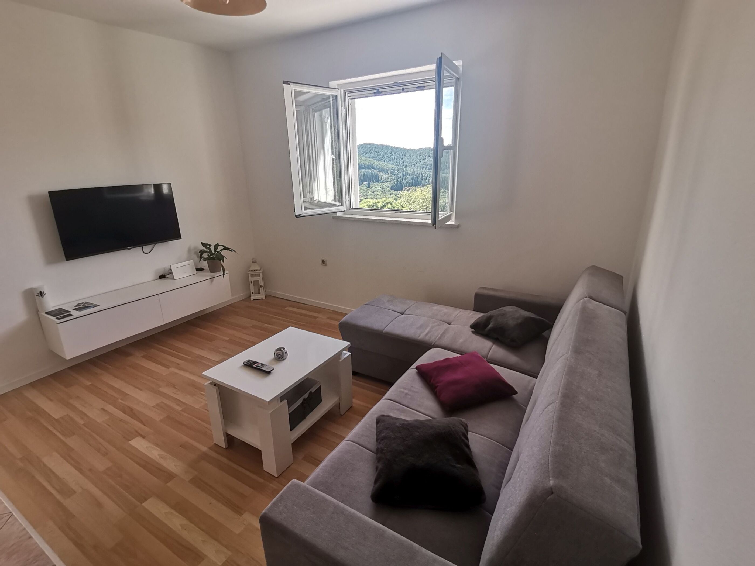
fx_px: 371
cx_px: 378
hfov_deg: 91.0
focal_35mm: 17
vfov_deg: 74.7
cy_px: 283
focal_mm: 1.78
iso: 50
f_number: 2.4
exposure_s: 1/114
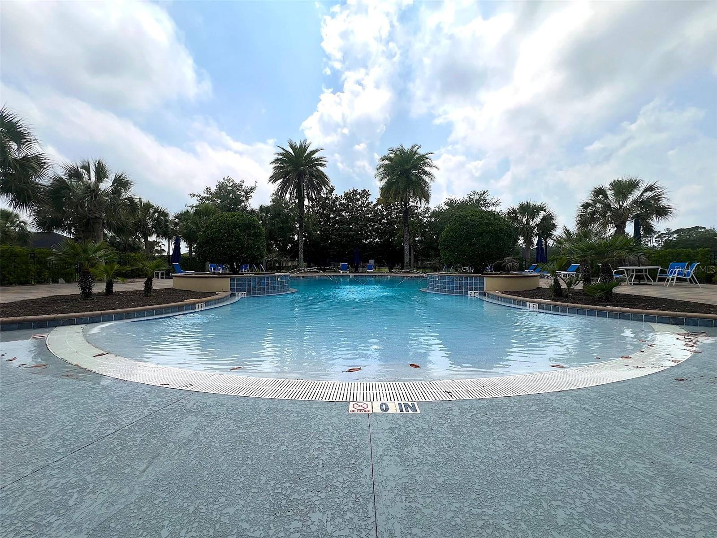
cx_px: 358
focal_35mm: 13
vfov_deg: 89.9
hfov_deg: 106.2
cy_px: 269
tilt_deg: -2.4
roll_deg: +0.0
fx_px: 269
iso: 32
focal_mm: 1.57
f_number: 1.8
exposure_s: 1/1727
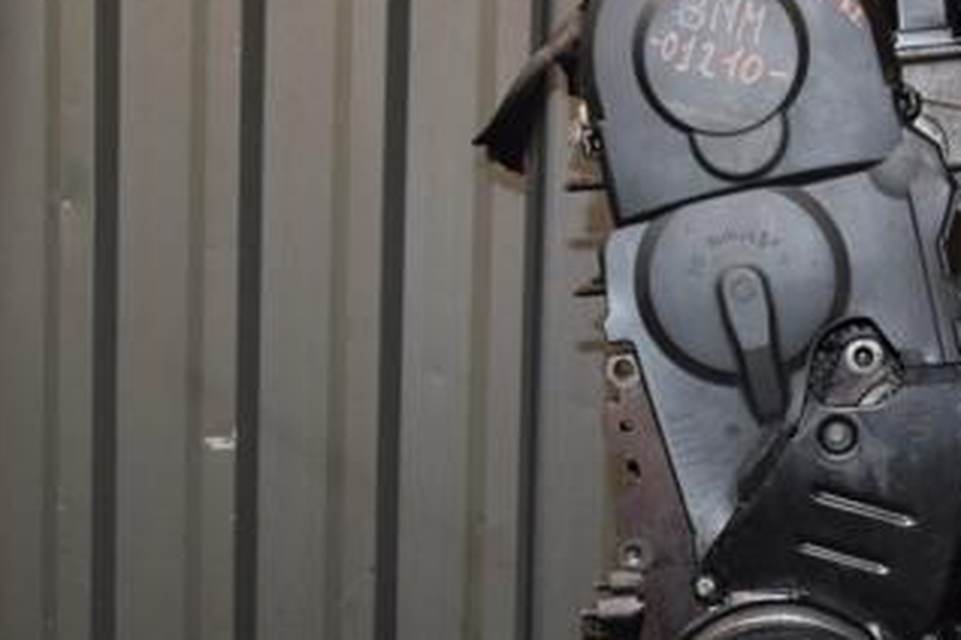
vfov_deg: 20.0
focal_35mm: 68
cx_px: 725
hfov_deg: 29.2
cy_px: 414
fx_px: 1815
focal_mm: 24
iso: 800
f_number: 5
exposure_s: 1/60
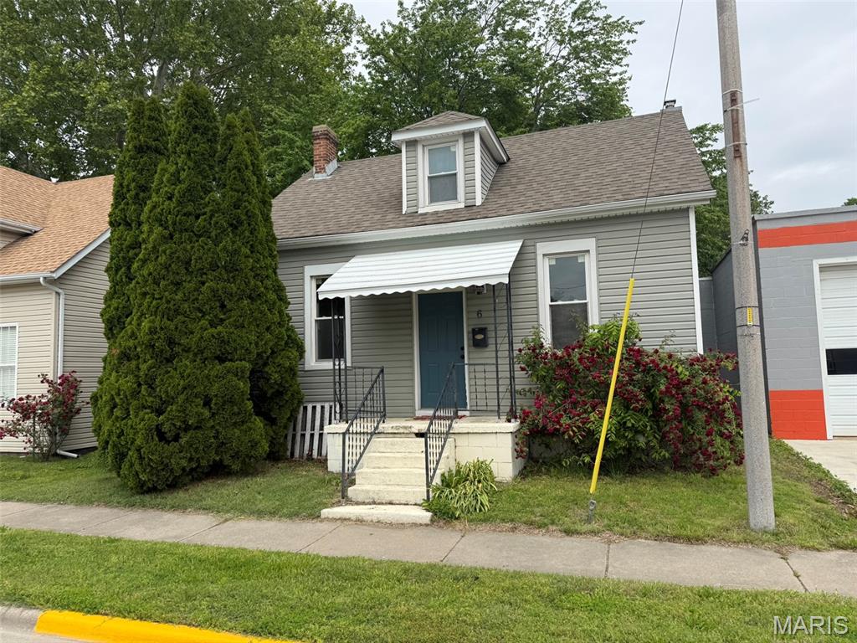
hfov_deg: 71.6
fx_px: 594
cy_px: 322
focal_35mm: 24
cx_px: 428
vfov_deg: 56.8
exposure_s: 1/4673
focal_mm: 6.76
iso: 80
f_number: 1.78
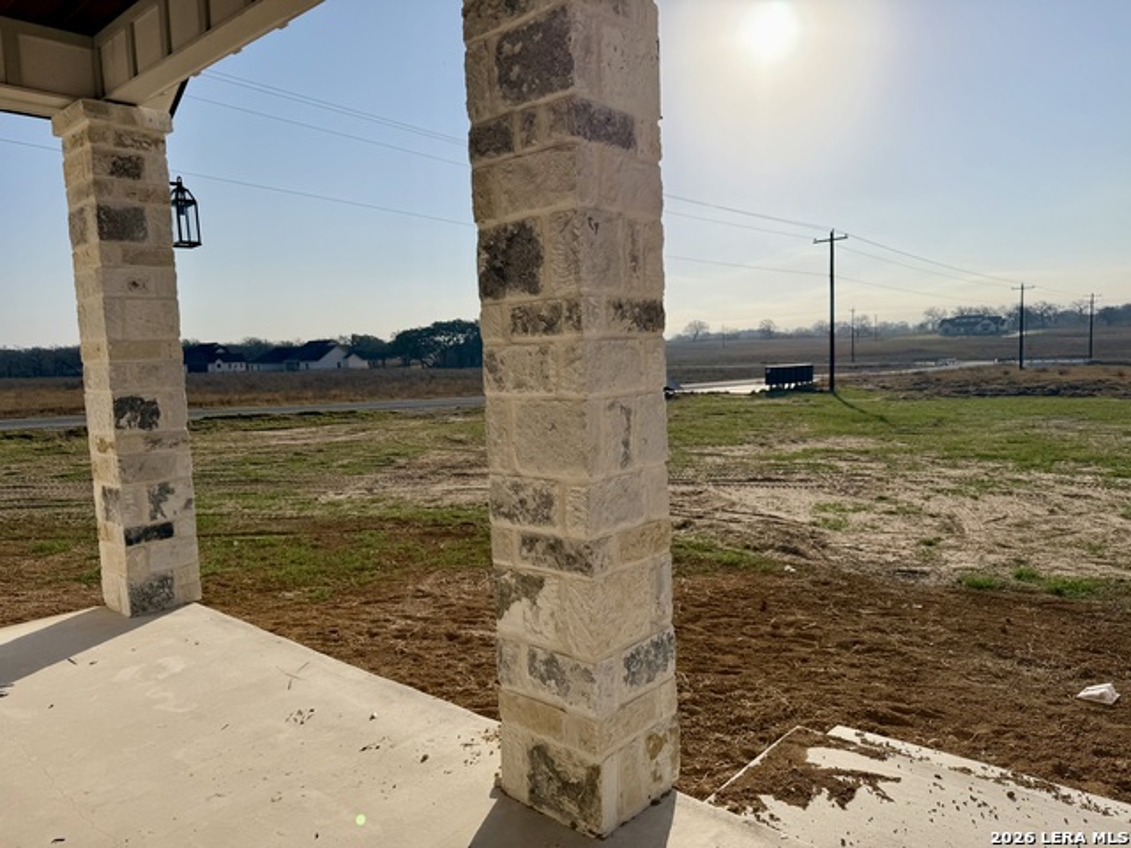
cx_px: 566
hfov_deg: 71.6
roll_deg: +1.5
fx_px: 784
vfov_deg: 56.8
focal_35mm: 24
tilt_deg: -5.1
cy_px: 424
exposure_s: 1/22727
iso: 80
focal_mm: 6.76
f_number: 1.78
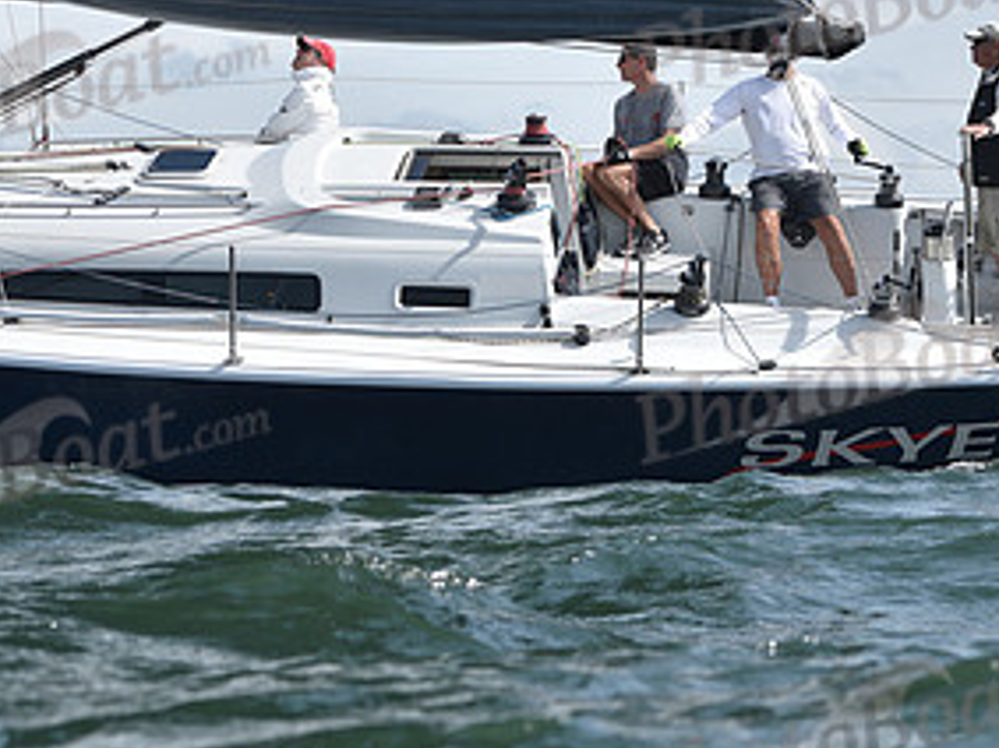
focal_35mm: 138
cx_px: 455
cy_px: 238
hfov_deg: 14.3
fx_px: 3981
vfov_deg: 10.7
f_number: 3.5
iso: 200
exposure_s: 1/3200
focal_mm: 70
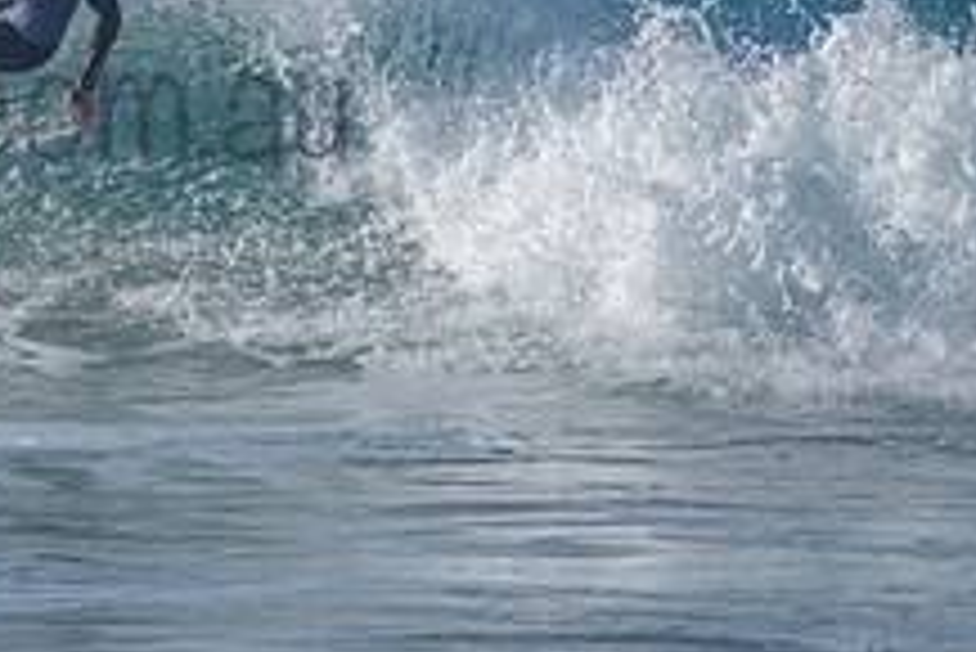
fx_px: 37301
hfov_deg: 1.5
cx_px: -126
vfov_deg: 1.0
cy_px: 56
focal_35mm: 1375
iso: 180
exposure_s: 1/2000
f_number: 5.6
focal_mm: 500
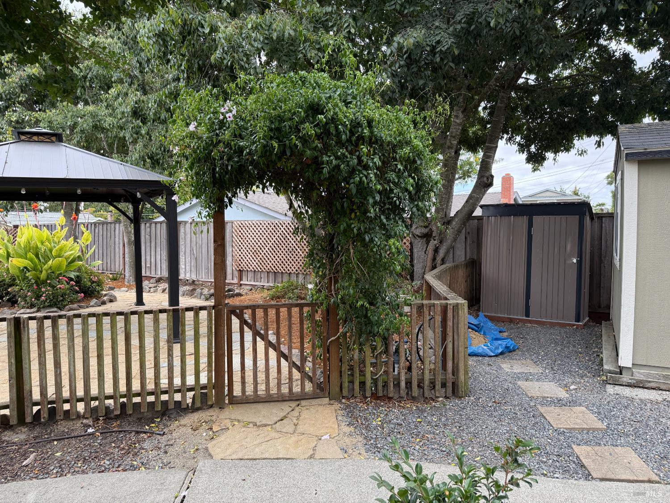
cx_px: 335
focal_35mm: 24
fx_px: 465
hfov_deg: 71.6
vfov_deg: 56.8
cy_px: 252
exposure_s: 1/796
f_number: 1.78
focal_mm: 6.76
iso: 100
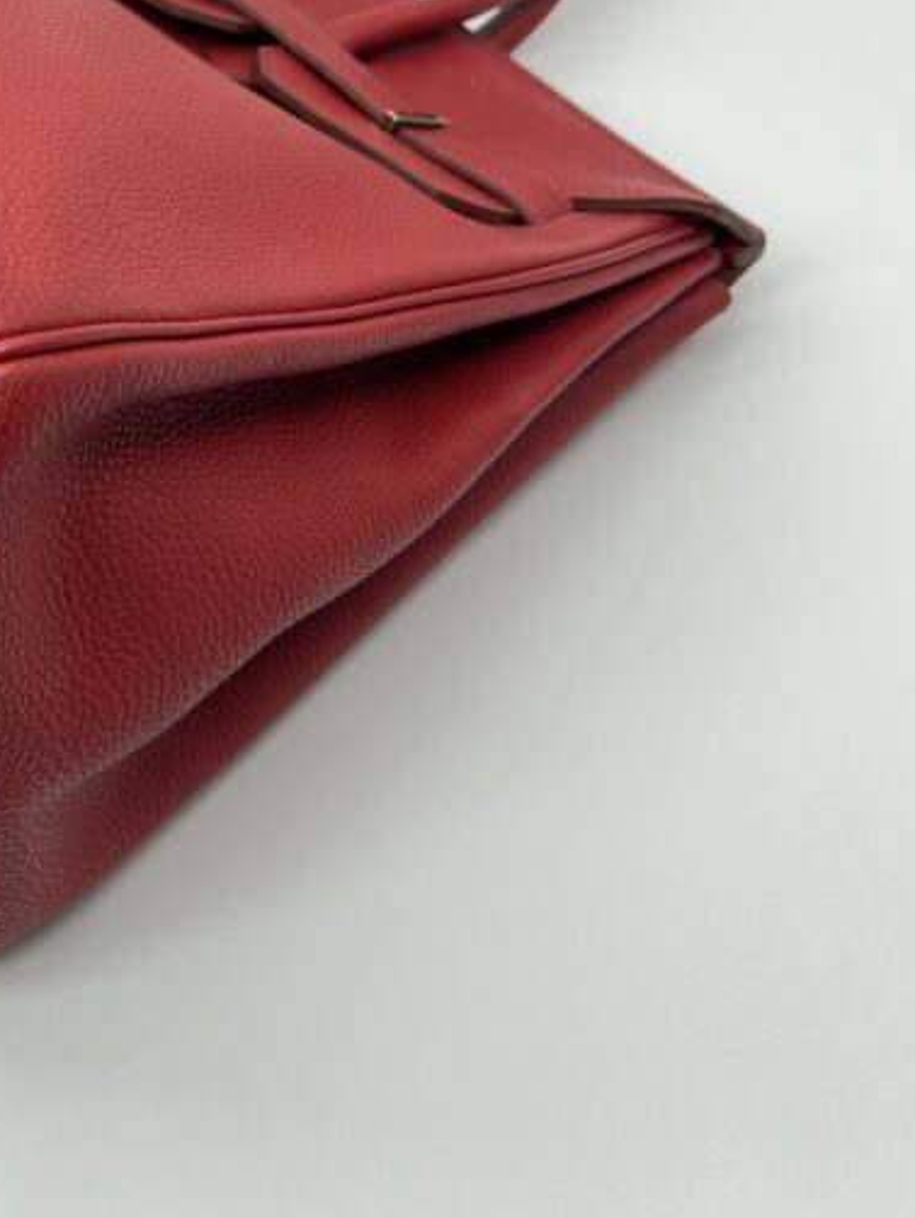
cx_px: 5
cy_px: 267
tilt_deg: -47.4
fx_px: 1866
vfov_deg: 35.2
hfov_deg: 26.1
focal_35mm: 53
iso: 40
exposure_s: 1/100
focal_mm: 5.7
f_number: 1.5
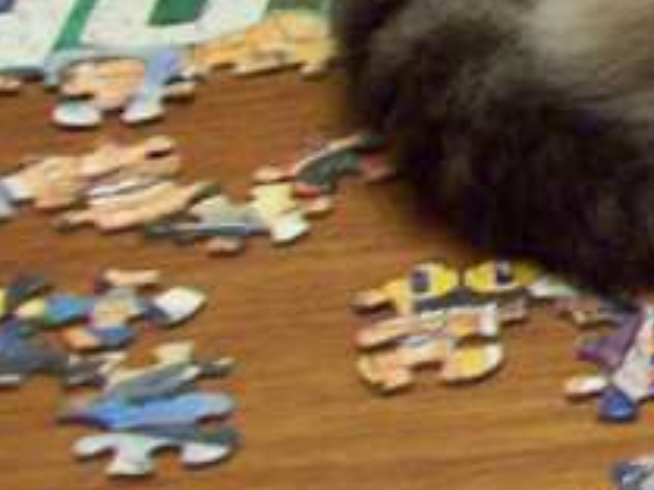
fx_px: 3344
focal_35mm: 177
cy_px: -217
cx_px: 1503
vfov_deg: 8.2
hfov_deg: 10.0
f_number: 2.7
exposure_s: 1/8
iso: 160
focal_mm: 6
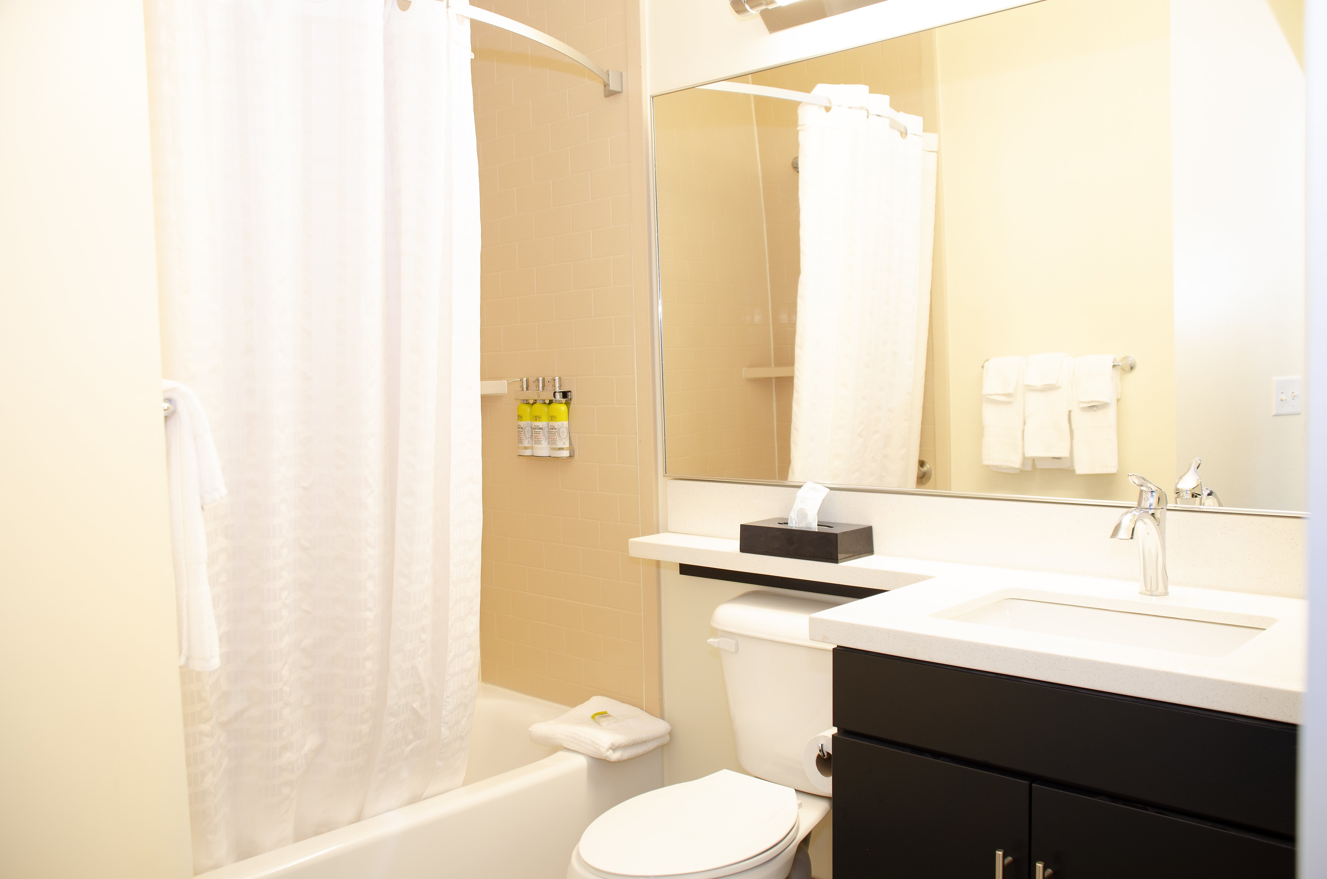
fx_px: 1104
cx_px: 664
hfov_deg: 62.0
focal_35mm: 30
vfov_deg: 43.4
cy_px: 440
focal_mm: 20
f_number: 4
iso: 125
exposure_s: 1/5
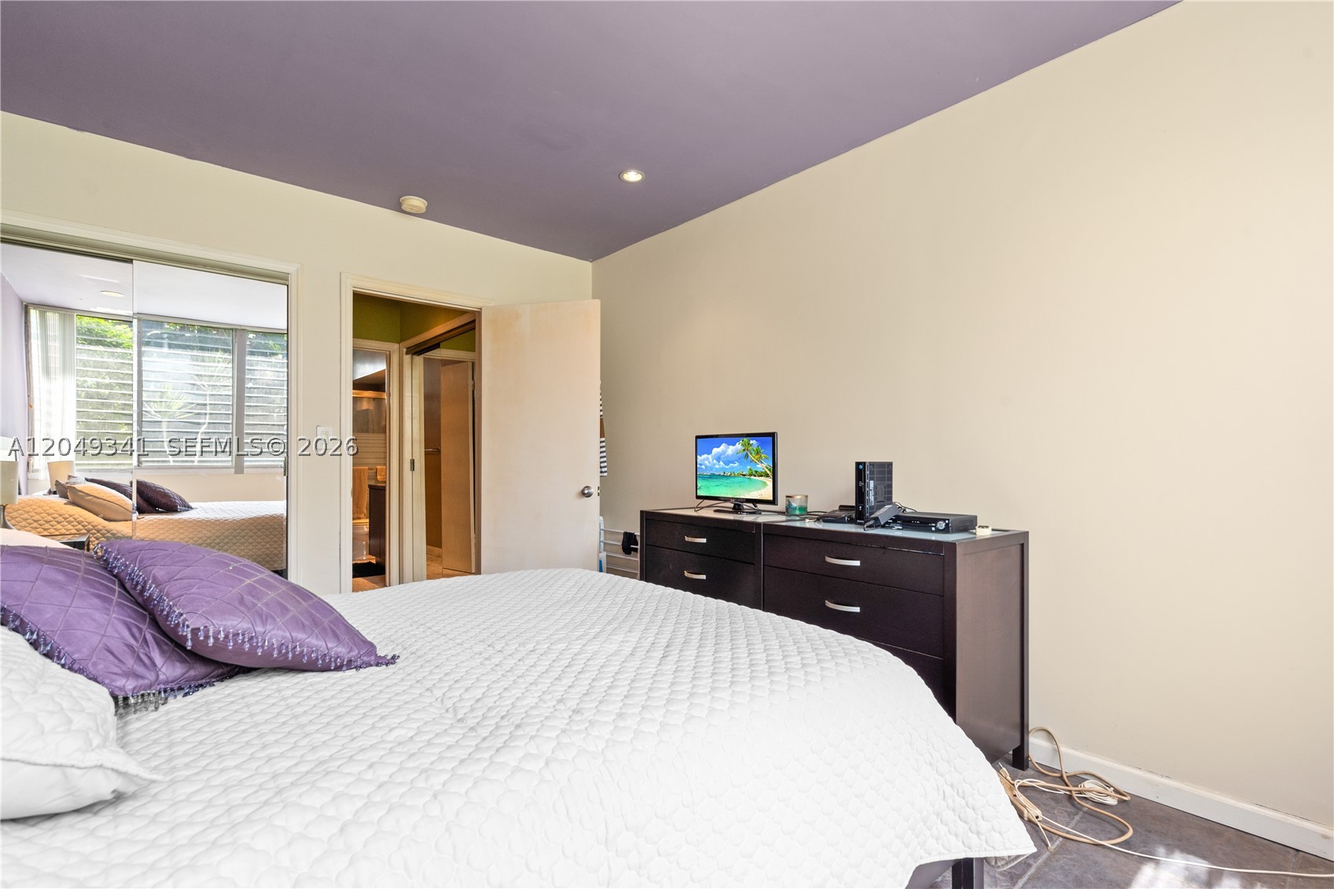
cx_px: 667
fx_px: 593
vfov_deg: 73.7
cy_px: 444
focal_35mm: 16
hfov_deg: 96.7
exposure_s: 1/30
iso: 1000
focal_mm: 16
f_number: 9
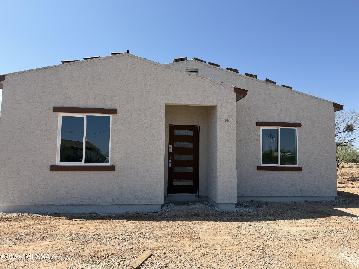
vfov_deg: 56.8
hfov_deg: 71.6
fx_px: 249
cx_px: 180
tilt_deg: +4.9
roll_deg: -0.6
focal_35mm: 24
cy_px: 134
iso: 80
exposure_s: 1/4405
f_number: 1.78
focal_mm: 6.76
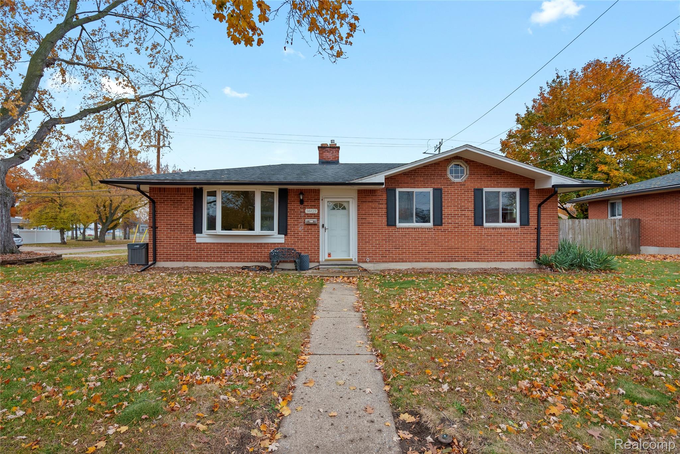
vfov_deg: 70.5
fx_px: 321
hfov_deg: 93.3
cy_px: 227
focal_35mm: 17
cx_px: 340
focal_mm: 17
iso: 100
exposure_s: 1/200
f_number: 4
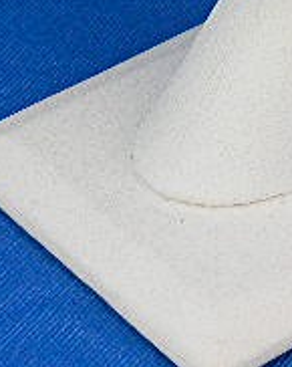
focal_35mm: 234
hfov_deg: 6.6
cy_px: 46
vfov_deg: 8.2
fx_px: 2534
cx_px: 250
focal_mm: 12.2
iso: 400
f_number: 4.1
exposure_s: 1/43
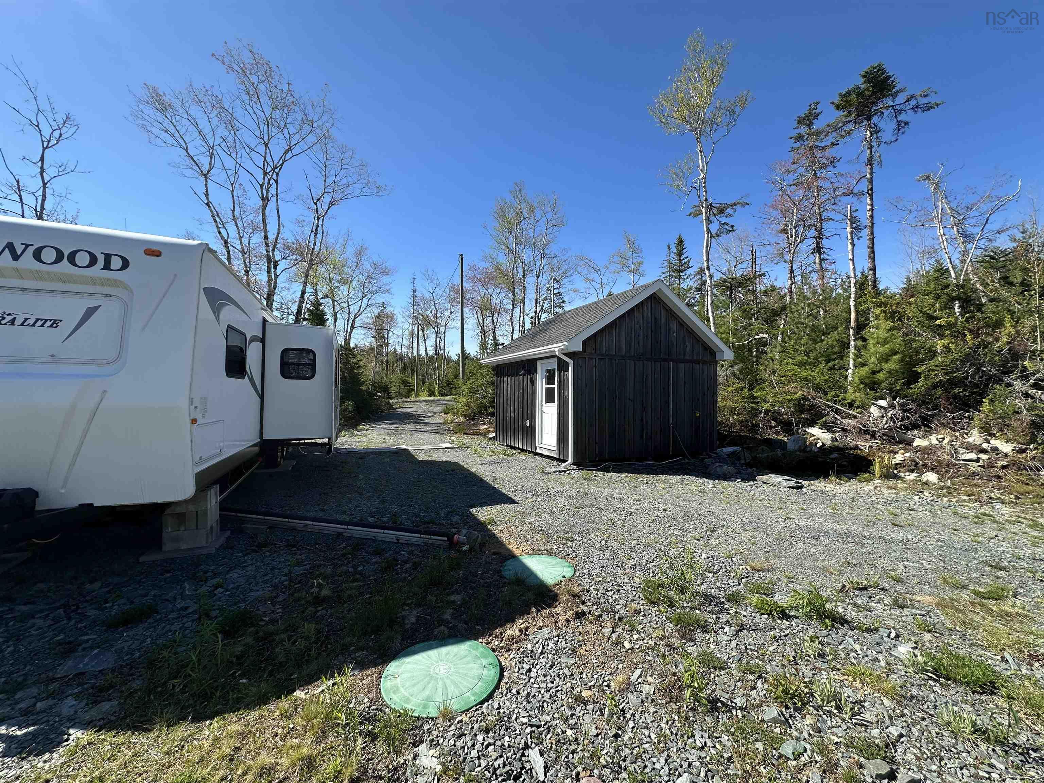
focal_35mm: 14
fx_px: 422
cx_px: 522
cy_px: 392
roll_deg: +0.0
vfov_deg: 85.7
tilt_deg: +0.5
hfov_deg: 102.1
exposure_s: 1/1125
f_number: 2.2
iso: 40
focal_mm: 2.22
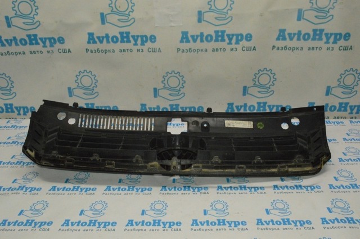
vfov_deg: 43.5
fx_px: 300
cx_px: 180
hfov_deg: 62.0
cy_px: 120
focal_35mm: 30
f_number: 16
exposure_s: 1/200
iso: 6400
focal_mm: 20
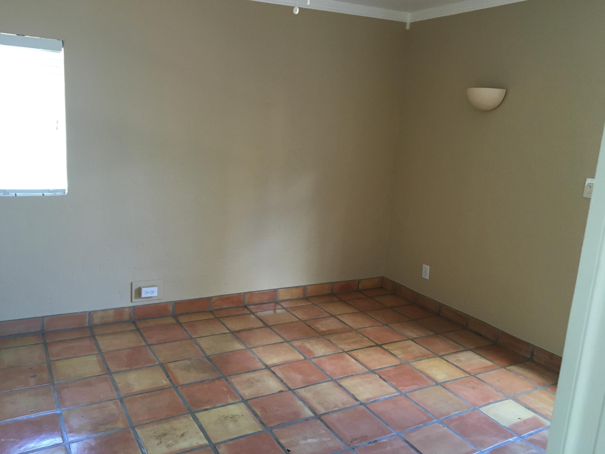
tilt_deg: -12.7
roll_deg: -3.3
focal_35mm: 29
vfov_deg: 48.2
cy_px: 227
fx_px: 507
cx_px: 302
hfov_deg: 61.7
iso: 125
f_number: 2.2
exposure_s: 1/30
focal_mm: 4.15
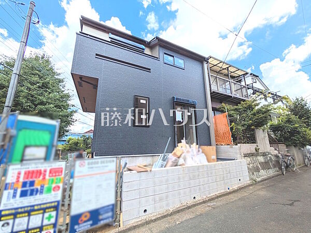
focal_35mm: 14
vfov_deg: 85.7
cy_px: 116
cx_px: 156
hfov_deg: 102.1
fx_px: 126
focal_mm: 1.83
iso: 49
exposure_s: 1/2469
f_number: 2.2
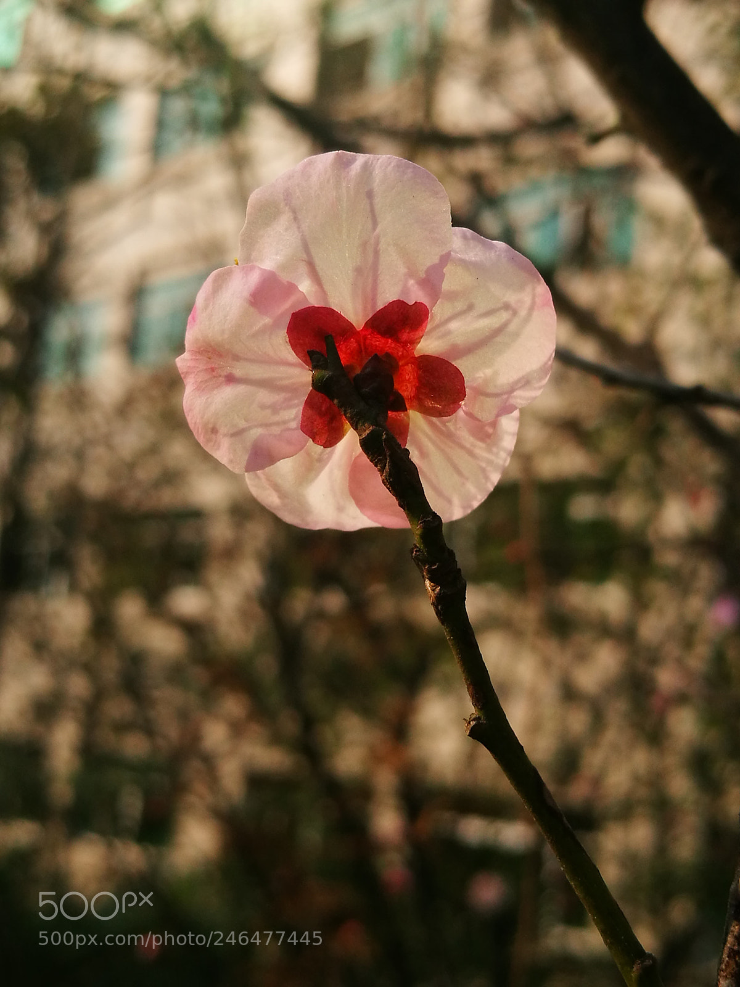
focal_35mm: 49
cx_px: 370
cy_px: 494
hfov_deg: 29.7
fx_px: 1397
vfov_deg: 38.9
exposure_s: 1/848
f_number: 2.2
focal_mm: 4.5
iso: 50
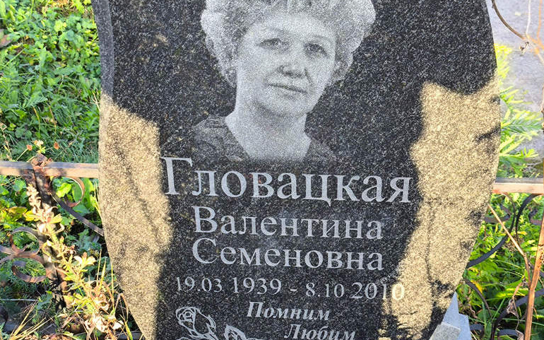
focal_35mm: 55
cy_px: 210
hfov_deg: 36.9
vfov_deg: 23.5
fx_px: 815
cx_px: 272
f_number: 1.7
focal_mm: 4.71
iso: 50
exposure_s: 1/105
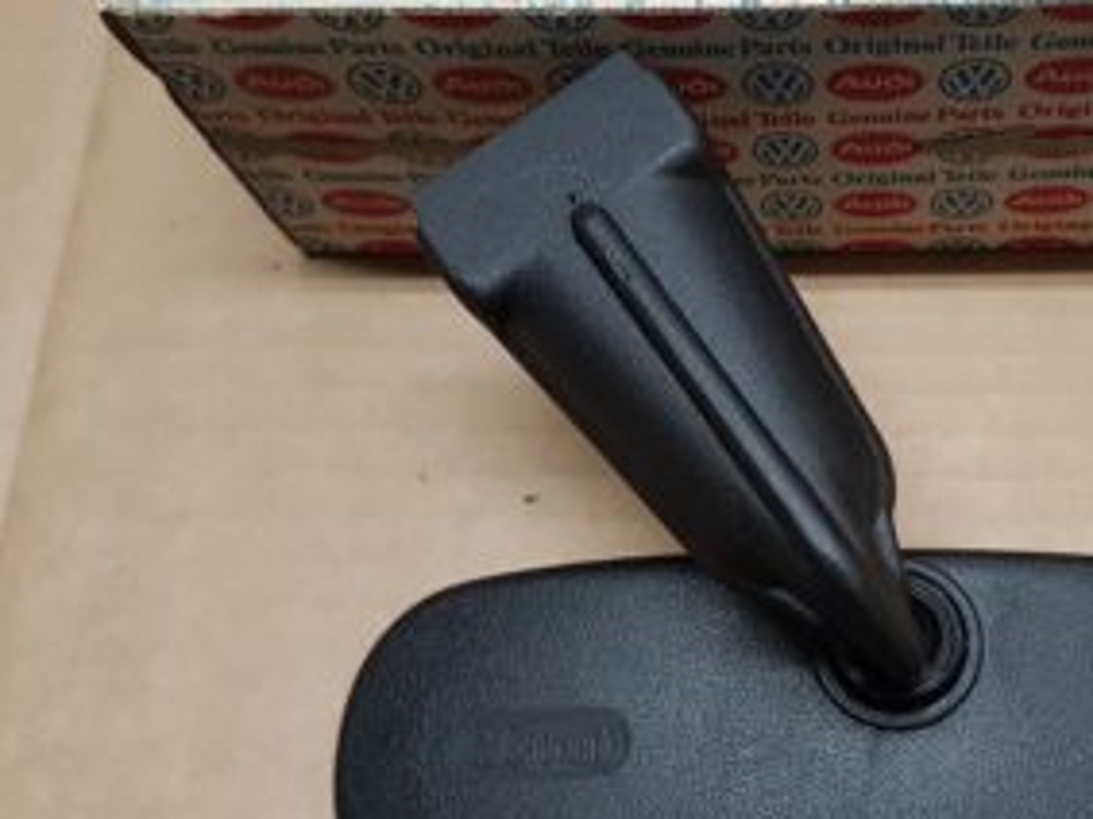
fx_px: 1452
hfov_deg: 40.1
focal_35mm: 46
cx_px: 827
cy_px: 377
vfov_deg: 31.5
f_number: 1.7
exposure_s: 1/33
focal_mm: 4.2
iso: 160
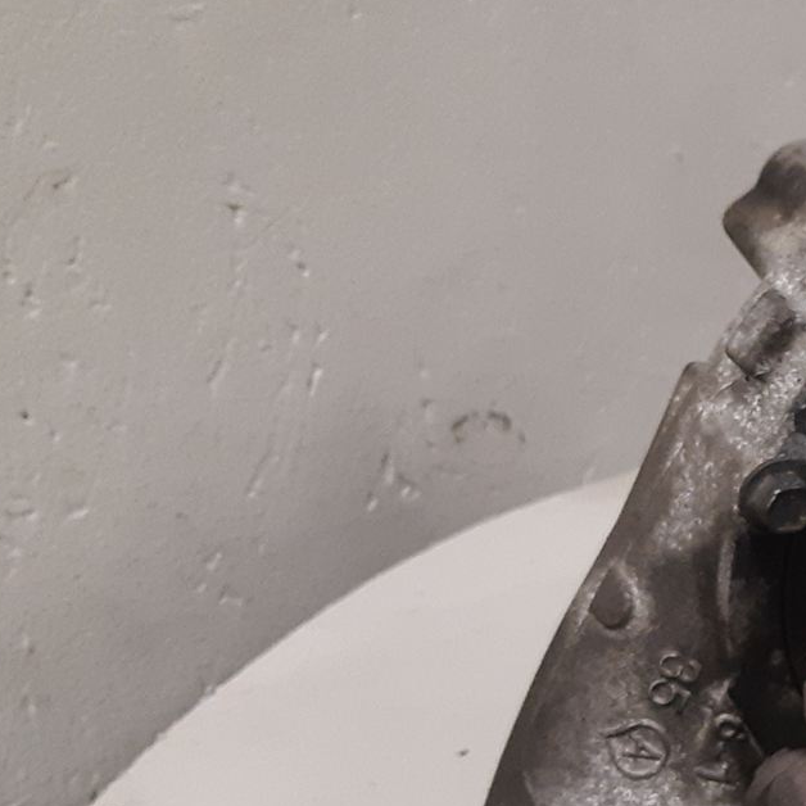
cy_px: 607
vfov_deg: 22.8
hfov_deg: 20.4
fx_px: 1976
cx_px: 1131
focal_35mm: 75
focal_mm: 3.93
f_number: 1.7
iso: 250
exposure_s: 1/50
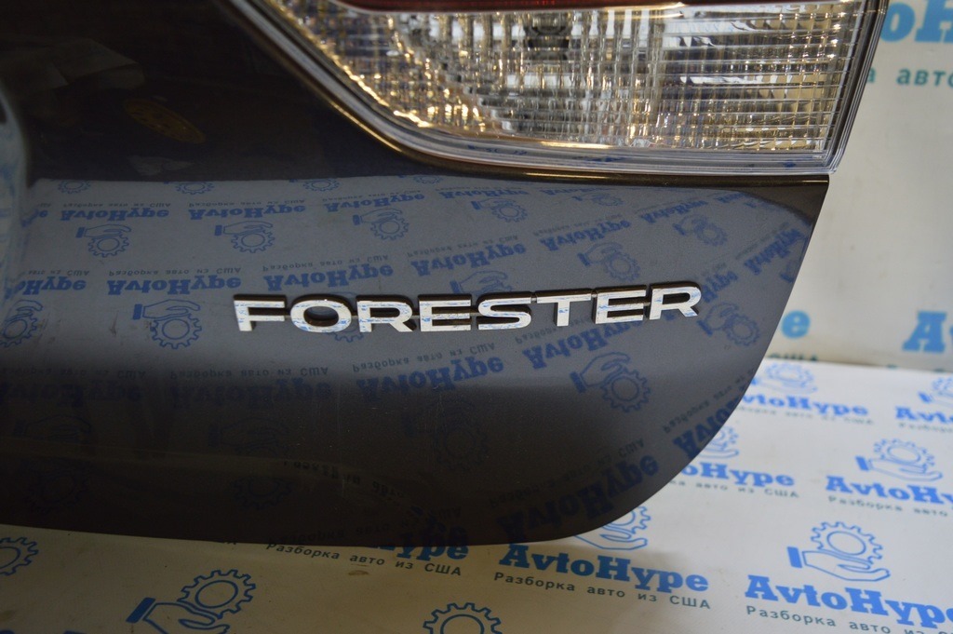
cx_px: 476
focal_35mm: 30
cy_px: 317
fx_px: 794
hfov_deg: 62.0
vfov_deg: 43.5
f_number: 3.5
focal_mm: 20
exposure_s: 1/40
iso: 400
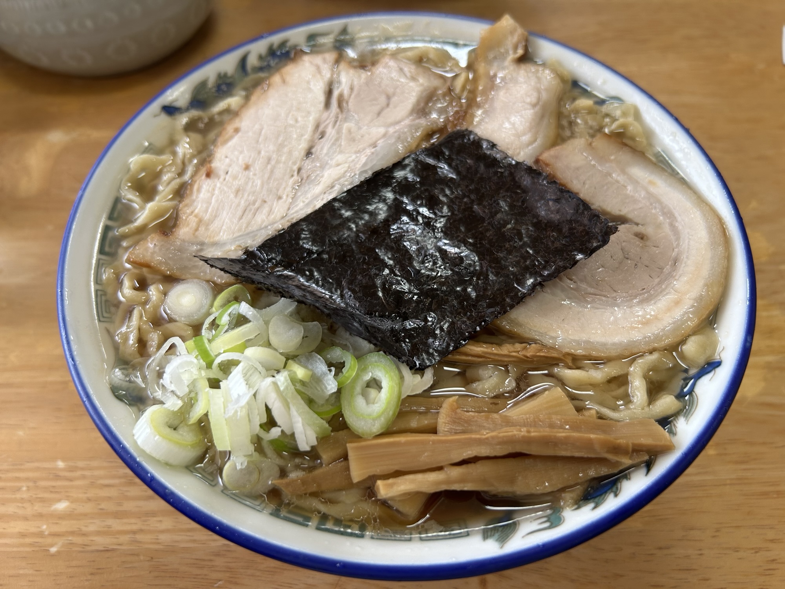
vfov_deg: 53.1
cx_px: 392
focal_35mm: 26
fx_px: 590
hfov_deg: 67.3
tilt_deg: -56.4
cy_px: 294
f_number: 1.5
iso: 64
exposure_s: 1/121
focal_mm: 5.7
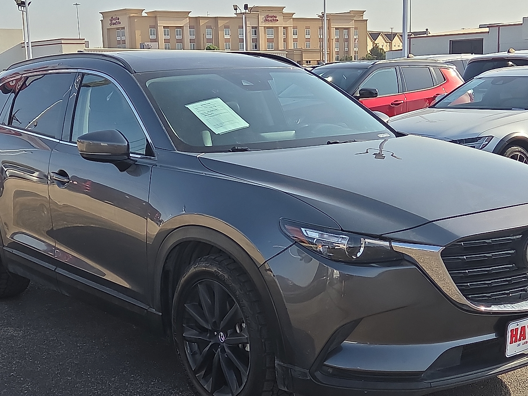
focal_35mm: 56
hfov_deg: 34.3
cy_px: 238
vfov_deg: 26.0
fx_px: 854
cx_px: 260
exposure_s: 1/1250
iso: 25
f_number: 1.8
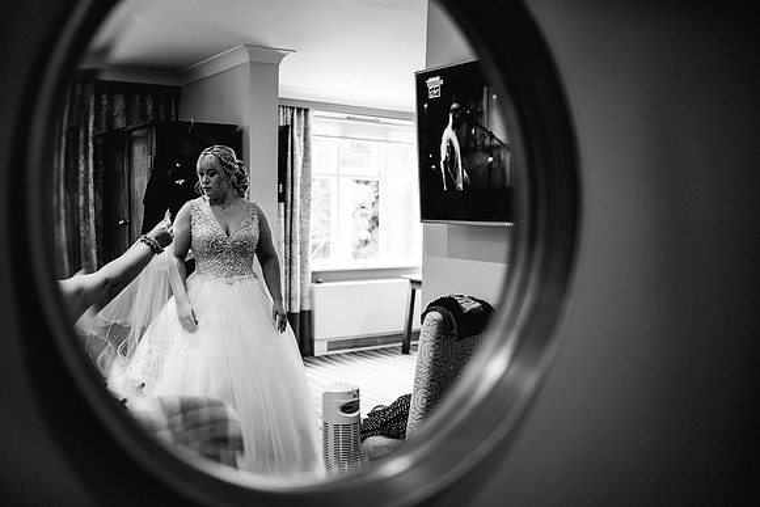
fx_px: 739
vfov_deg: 37.9
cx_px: 380
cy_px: 254
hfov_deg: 54.4
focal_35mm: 35
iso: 400
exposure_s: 1/250
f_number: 1.4
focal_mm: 35
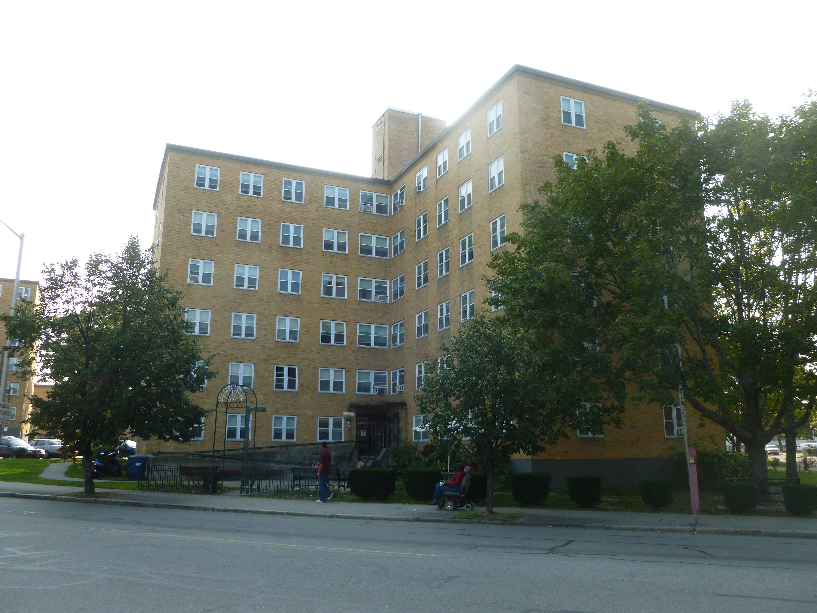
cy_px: 306
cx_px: 408
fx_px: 661
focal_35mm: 28
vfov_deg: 49.7
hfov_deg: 63.4
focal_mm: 5
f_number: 3.3
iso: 100
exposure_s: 1/250
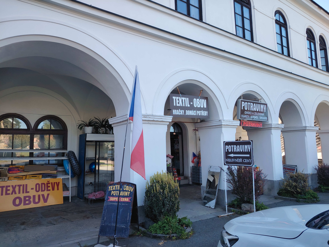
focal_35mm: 24
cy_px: 124
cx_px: 164
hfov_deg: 71.6
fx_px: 228
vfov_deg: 56.8
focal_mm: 5.25
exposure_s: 1/900
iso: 734
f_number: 1.75
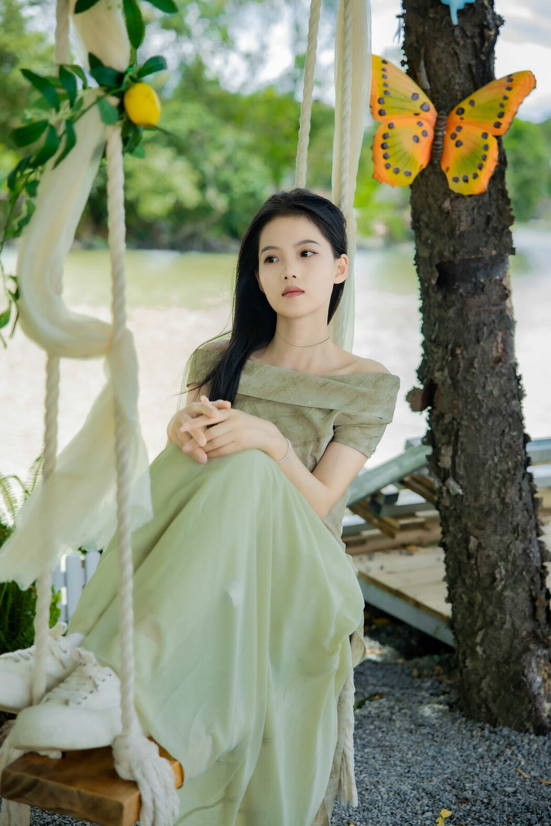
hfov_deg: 23.4
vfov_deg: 34.5
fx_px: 1331
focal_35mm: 58
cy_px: 413
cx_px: 276
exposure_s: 1/250
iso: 100
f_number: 2.8
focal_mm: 58
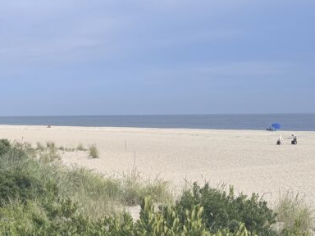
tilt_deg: -0.9
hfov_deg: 28.6
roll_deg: +1.0
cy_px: 126
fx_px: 582
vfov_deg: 22.9
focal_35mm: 64
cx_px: 7
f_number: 1.78
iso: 80
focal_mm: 6.76
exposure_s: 1/4608
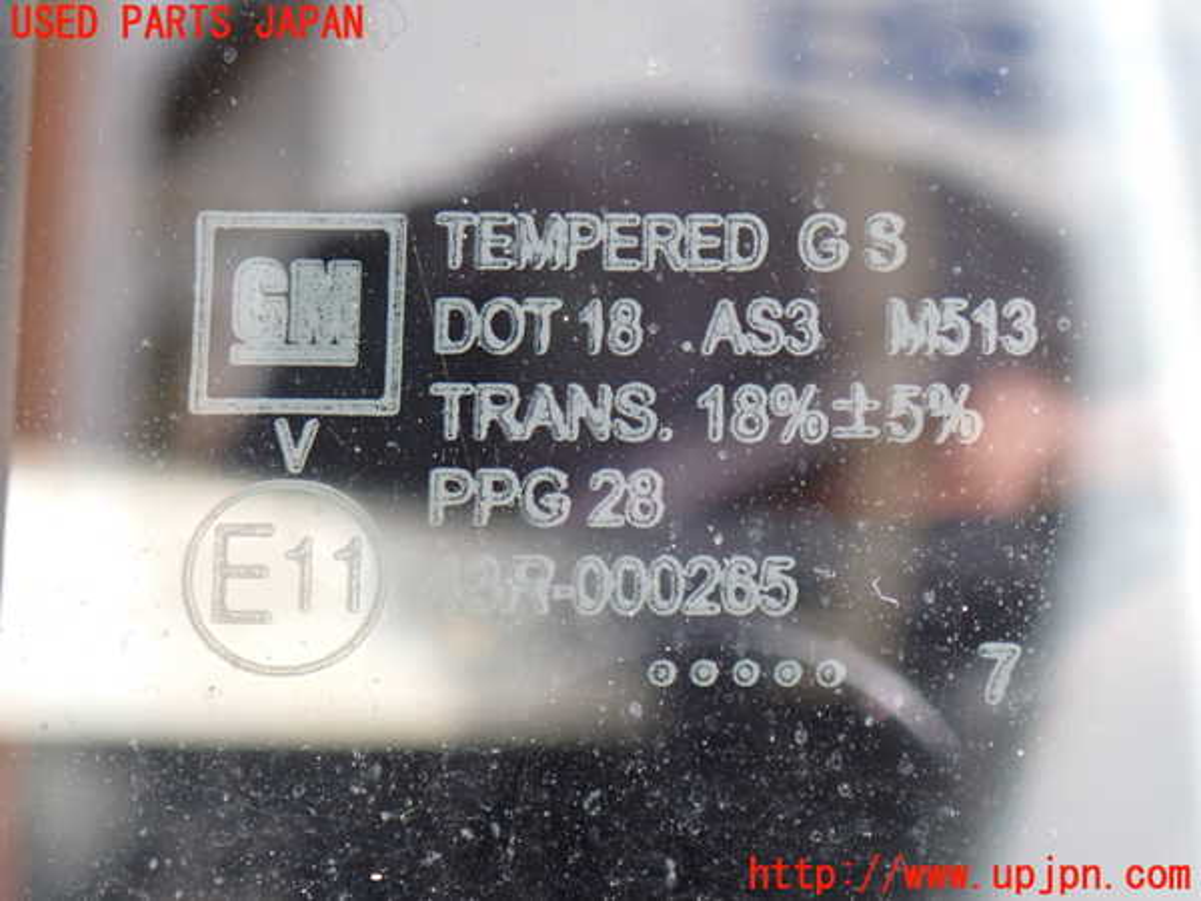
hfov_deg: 19.6
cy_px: 450
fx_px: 3469
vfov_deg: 14.8
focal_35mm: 100
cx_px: 600
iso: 250
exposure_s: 1/100
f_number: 4.9
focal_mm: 18
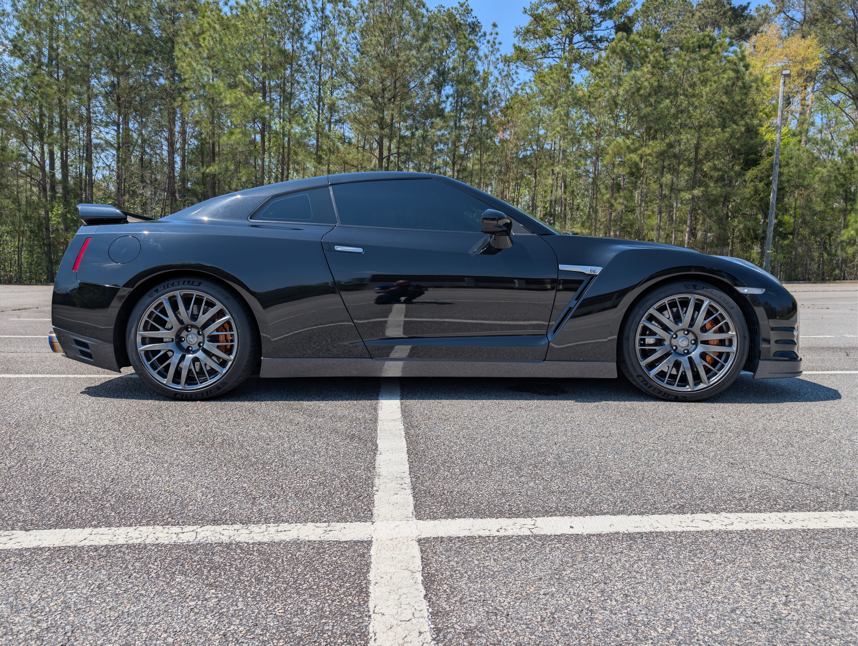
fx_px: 596
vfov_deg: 56.9
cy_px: 323
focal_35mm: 24
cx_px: 429
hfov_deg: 71.5
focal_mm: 6.9
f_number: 1.68
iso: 22
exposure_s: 1/1393
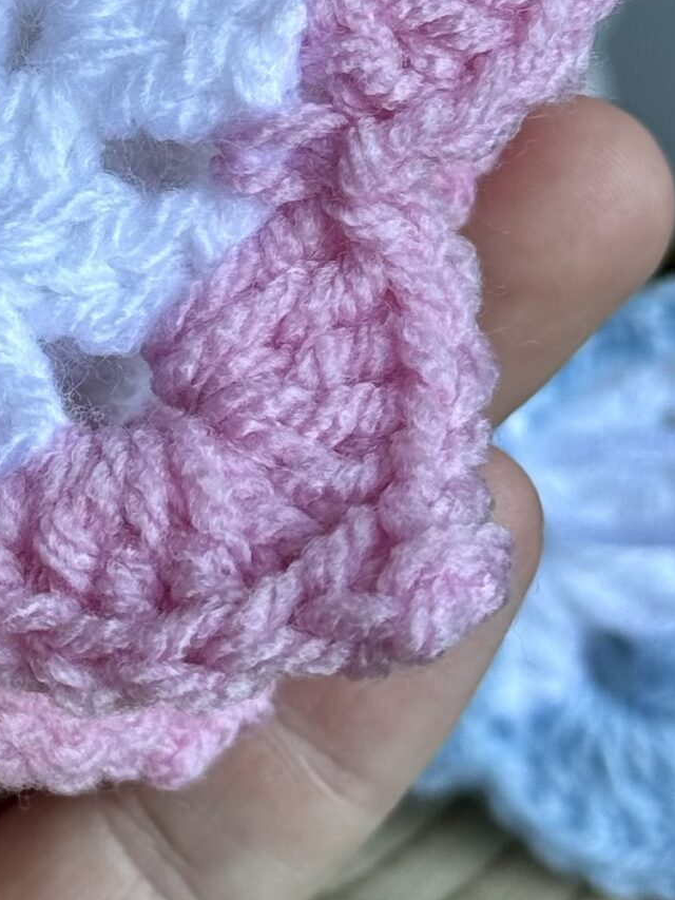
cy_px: 243
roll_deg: +6.7
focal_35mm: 144
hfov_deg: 10.1
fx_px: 3743
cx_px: -215
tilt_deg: -25.7
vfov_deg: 13.7
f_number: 1.78
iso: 50
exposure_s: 1/146
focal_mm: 6.76
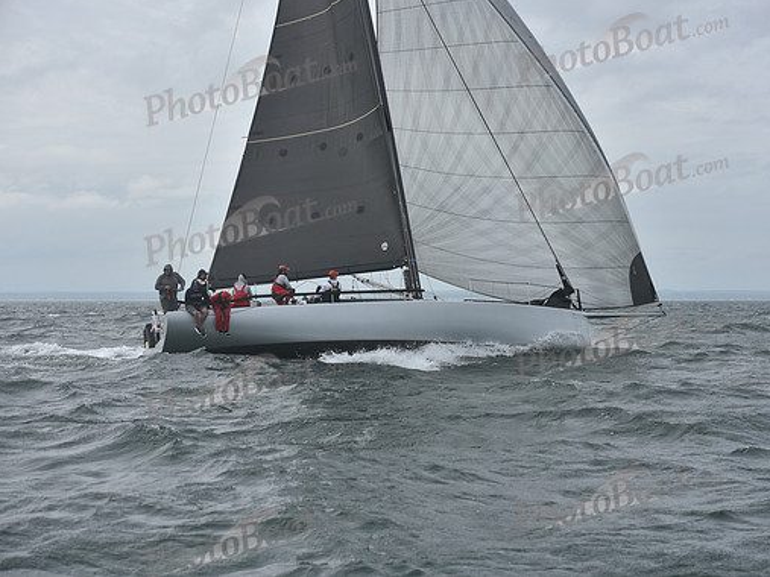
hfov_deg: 25.3
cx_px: 437
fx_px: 1712
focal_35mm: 77
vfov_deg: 19.1
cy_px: 285
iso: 200
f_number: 5.6
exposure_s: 1/1250
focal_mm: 70
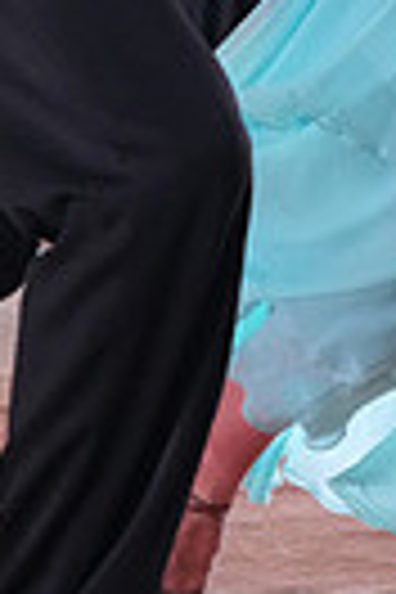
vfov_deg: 5.6
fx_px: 6022
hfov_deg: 3.8
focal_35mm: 365
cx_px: 254
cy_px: -284
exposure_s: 1/320
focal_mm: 83
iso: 5000
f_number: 5.6
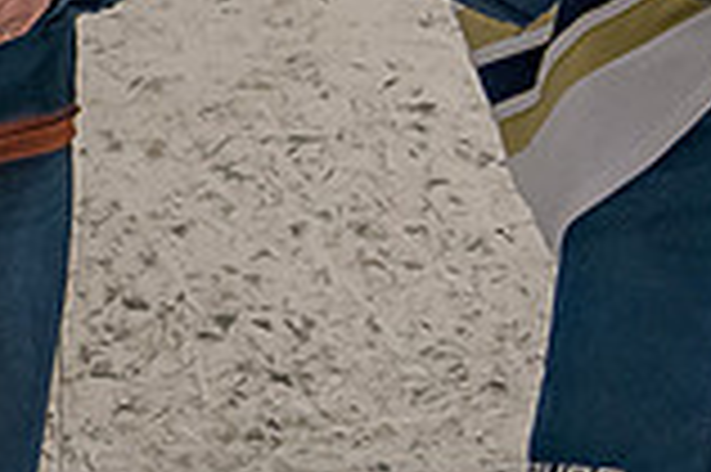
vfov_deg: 3.7
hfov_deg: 5.5
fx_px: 7379
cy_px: -275
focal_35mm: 374
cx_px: 27
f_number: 4.5
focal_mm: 46
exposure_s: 1/250
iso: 1250
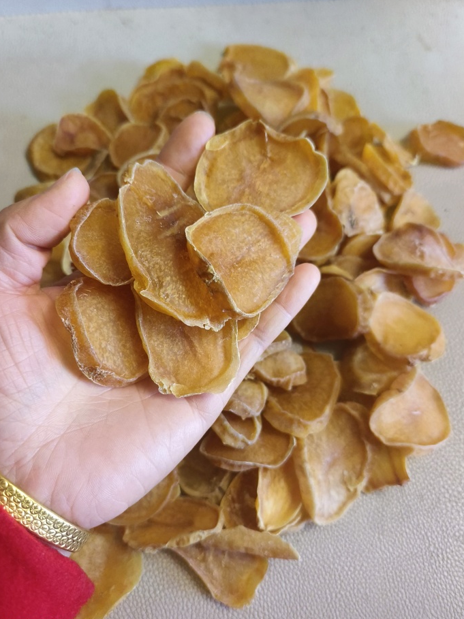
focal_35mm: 27
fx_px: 483
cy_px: 311
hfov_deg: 51.3
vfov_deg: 65.3
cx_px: 211
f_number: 1.75
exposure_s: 1/180
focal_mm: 5.5
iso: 4354
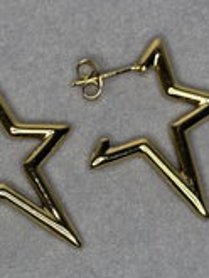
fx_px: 1246
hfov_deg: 9.4
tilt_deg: -74.7
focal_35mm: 155
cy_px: 206
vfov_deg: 12.7
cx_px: -54
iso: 80
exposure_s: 1/364
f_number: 1.78
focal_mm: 6.76
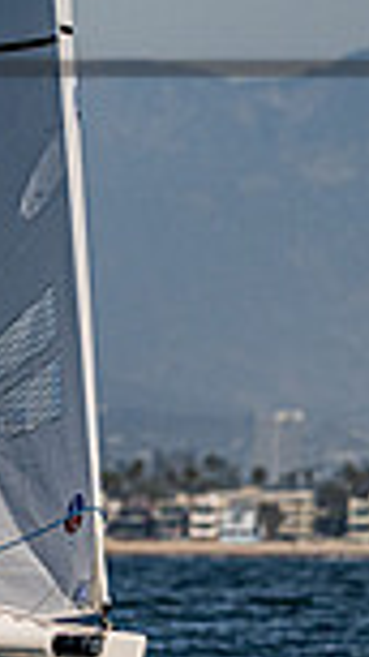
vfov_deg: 2.7
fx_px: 14097
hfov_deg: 1.5
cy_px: 95
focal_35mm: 810
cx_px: -619
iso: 320
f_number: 5.6
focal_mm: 175
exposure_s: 1/5000
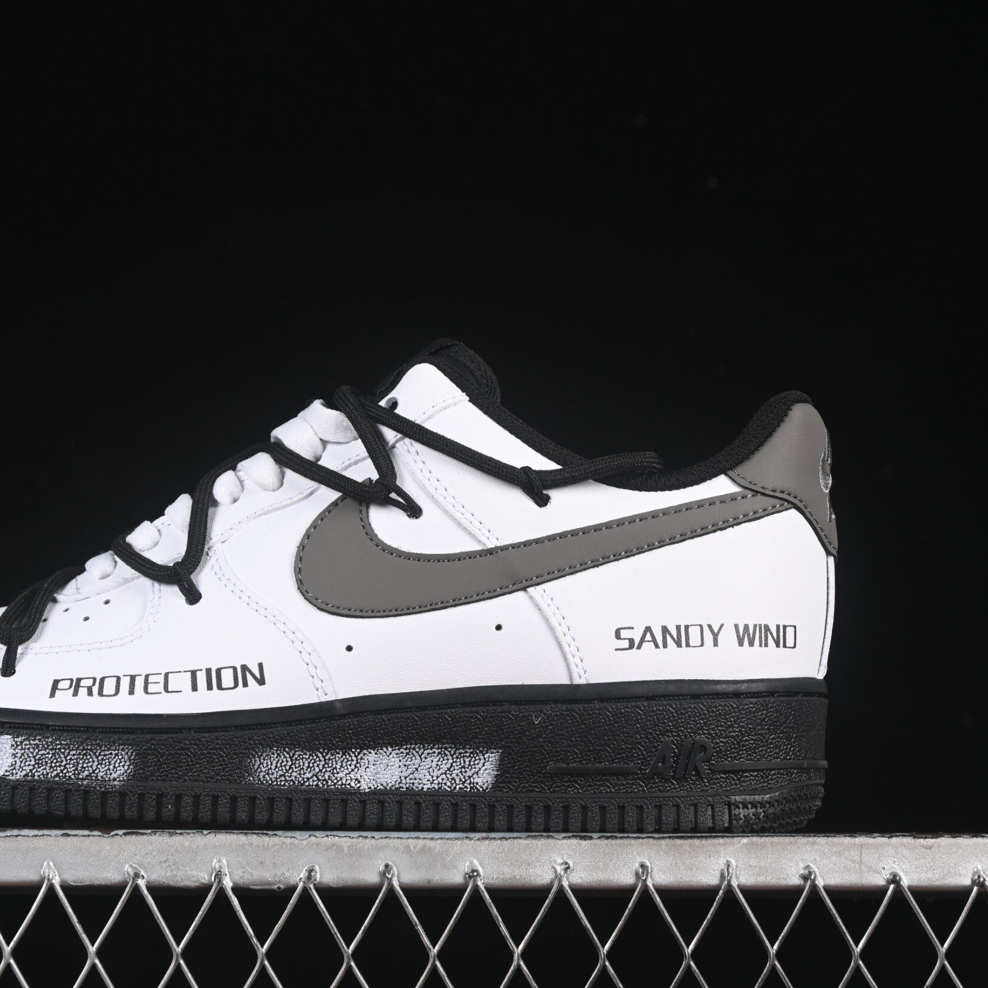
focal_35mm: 99
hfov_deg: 17.5
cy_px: 510
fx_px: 3197
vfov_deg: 17.6
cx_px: 311
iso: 160
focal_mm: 50
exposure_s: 1/80
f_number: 7.1
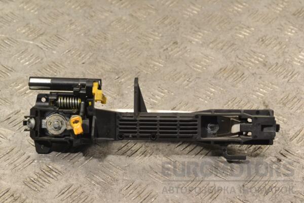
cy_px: 102
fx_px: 633
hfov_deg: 27.0
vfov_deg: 18.2
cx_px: 152
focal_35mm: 75
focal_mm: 50
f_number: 9
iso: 3200
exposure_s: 1/320
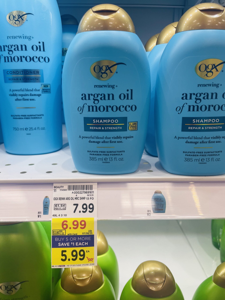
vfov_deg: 67.3
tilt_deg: -15.1
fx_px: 225
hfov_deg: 53.1
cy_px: 150
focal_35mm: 26
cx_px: 112
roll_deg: -0.3
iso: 64
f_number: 1.6
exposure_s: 1/120
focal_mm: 4.2
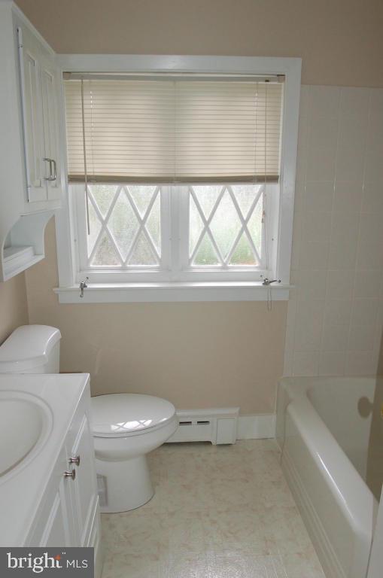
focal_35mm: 26
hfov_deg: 50.2
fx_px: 409
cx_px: 192
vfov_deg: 70.5
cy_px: 289
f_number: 8
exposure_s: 1/125
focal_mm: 17
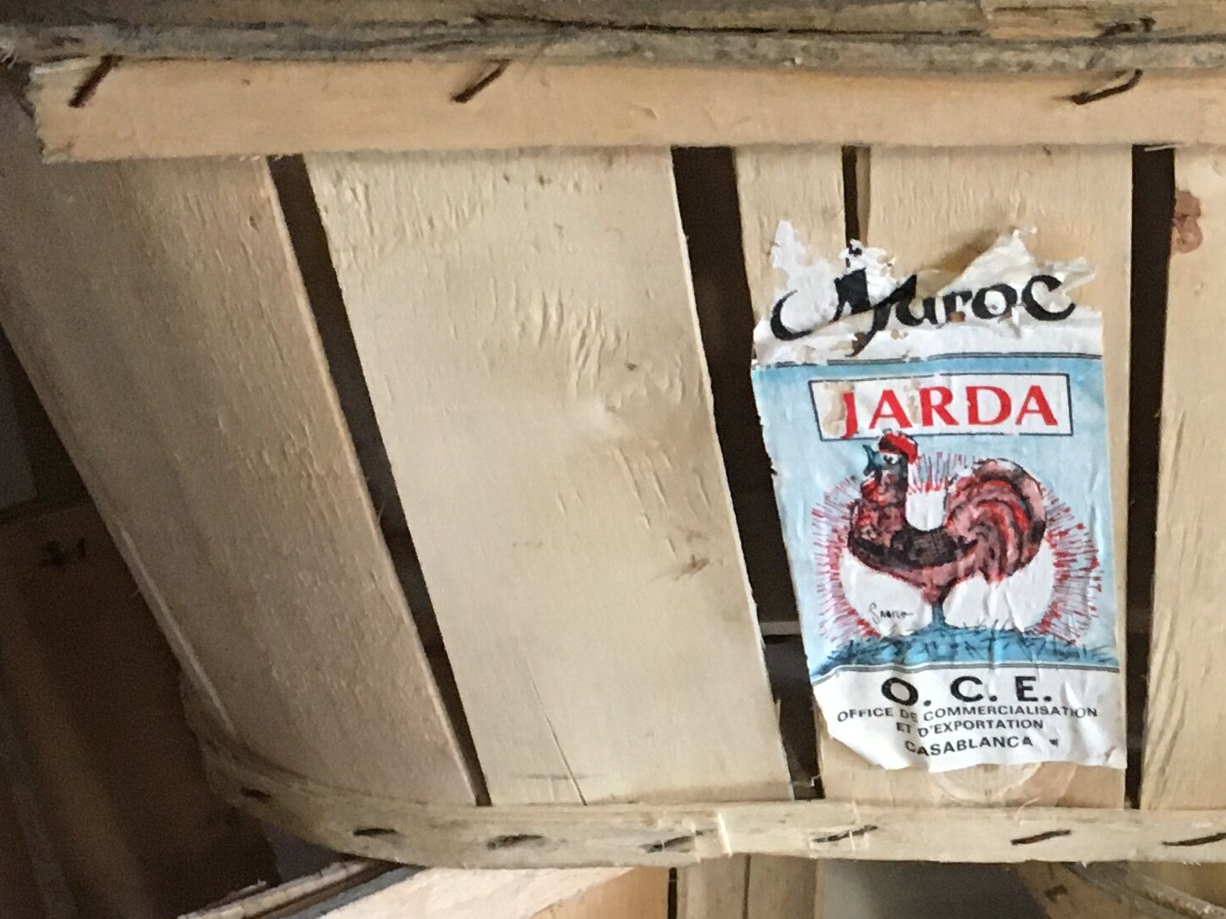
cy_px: 631
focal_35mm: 80
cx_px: 1104
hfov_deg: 23.8
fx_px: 2833
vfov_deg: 18.4
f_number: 2.2
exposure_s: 1/17
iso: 200
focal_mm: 4.15
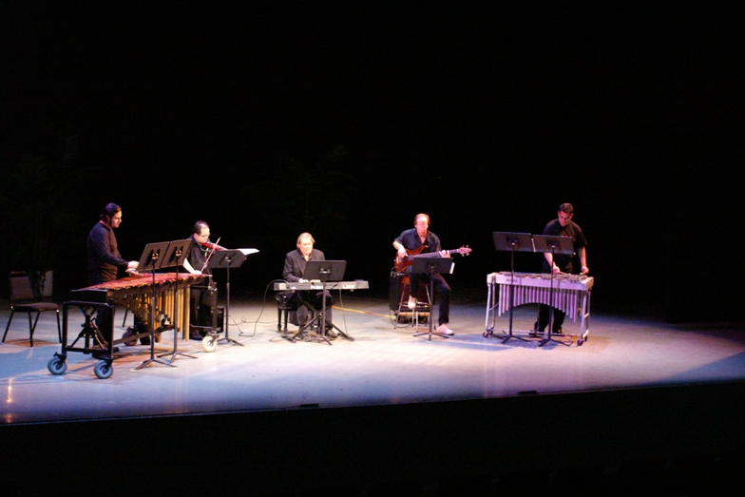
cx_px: 372
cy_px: 251
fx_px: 1107
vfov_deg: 25.3
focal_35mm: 54
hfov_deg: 37.2
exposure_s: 1/20
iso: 3200
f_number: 5.6
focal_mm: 35
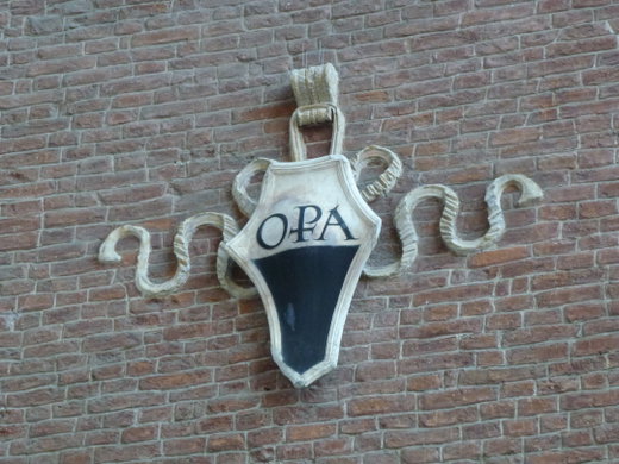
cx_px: 310
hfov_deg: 11.6
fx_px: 3040
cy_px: 232
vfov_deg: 8.7
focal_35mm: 170
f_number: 5.3
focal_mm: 27.7
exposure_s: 1/100
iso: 400
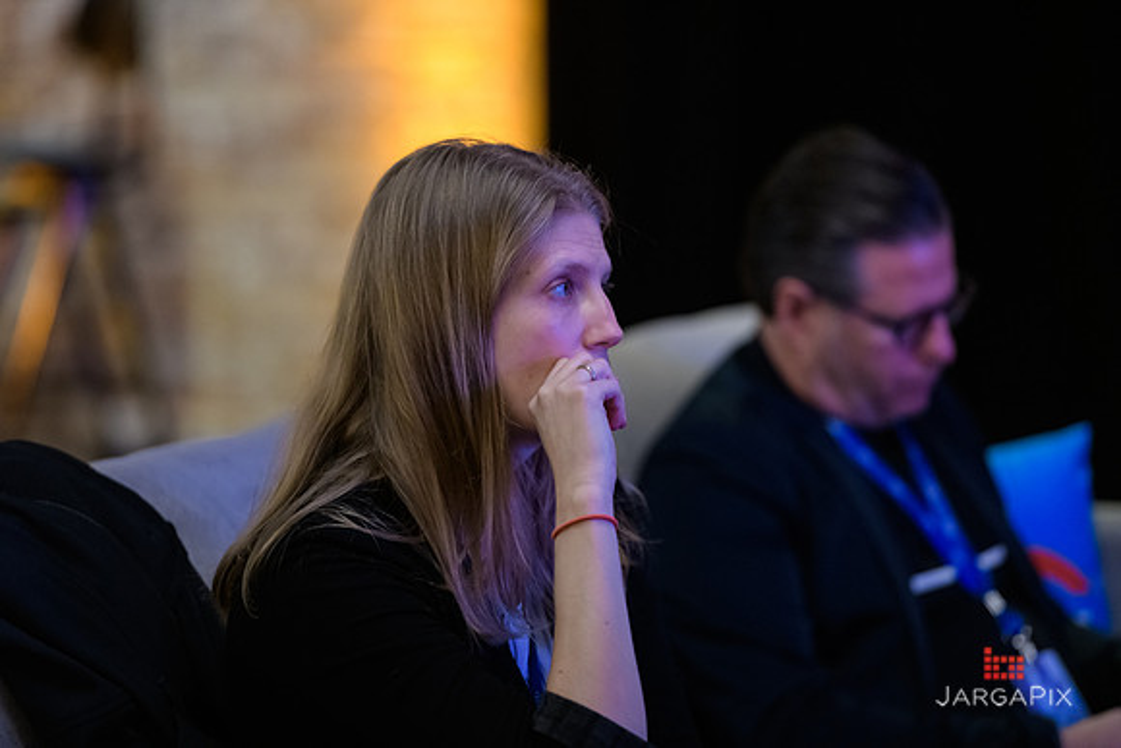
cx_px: 560
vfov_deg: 6.9
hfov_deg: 10.3
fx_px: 6229
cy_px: 374
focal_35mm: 200
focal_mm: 200
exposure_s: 1/50
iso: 3200
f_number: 3.2
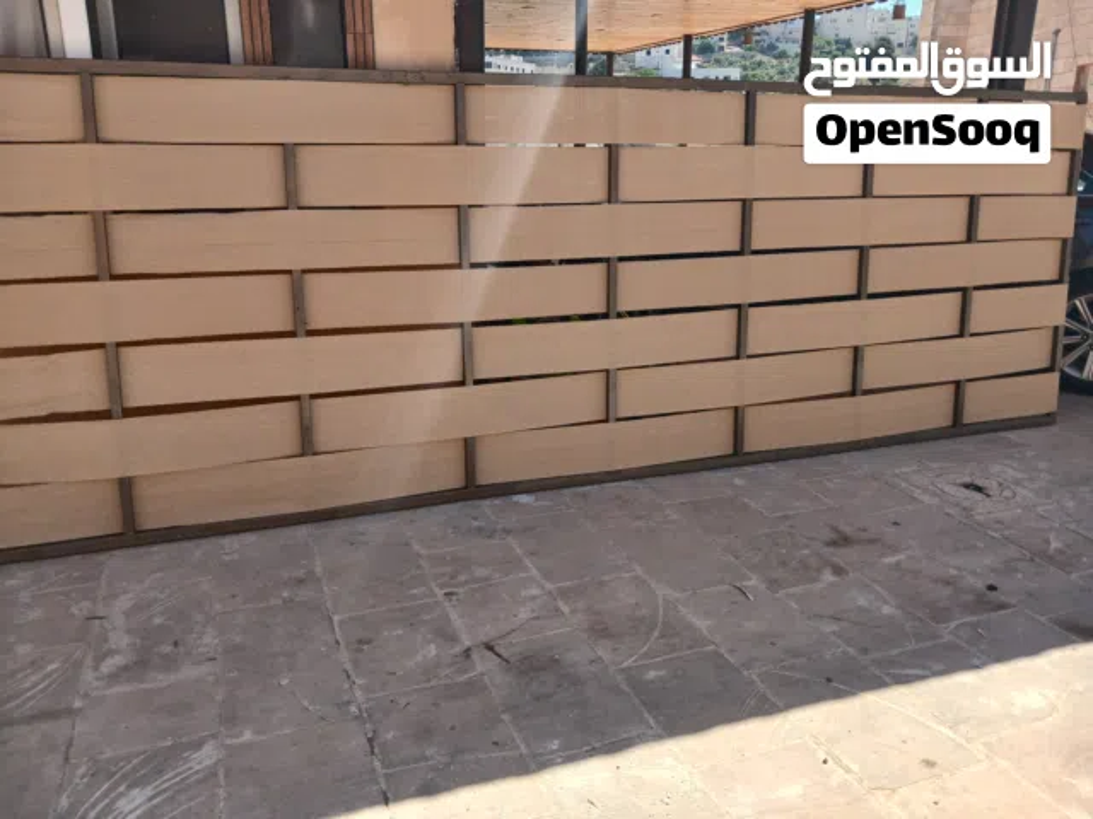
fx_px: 853
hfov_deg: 65.3
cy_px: 410
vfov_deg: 51.4
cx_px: 546
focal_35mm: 27
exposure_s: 1/269
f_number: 1.8
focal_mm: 3.98
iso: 20
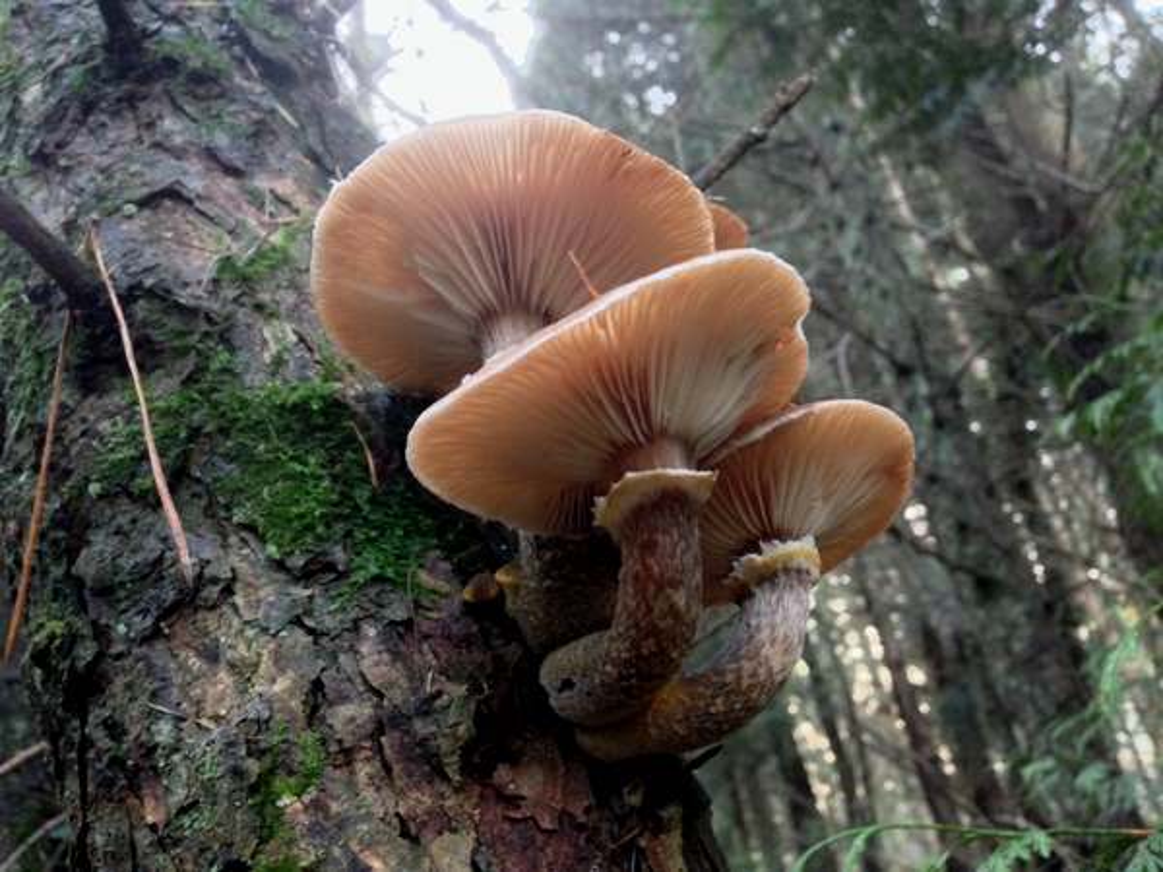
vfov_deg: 42.9
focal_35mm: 33
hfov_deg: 55.4
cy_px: 436
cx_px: 582
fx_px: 1109
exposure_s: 1/15
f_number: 2.4
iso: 400
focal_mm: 4.12
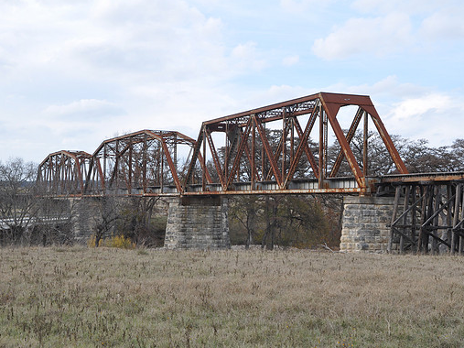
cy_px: 173
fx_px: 750
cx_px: 221
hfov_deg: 34.4
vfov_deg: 26.1
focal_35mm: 56
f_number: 8
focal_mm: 34
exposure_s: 1/60
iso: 200
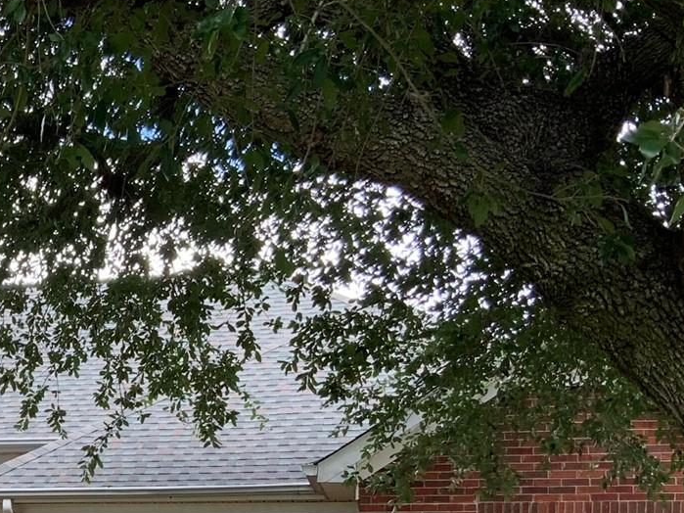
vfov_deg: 16.6
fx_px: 1679
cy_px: 612
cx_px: -138
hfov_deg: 21.4
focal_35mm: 85
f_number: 1.8
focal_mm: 3
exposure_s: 1/173
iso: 16
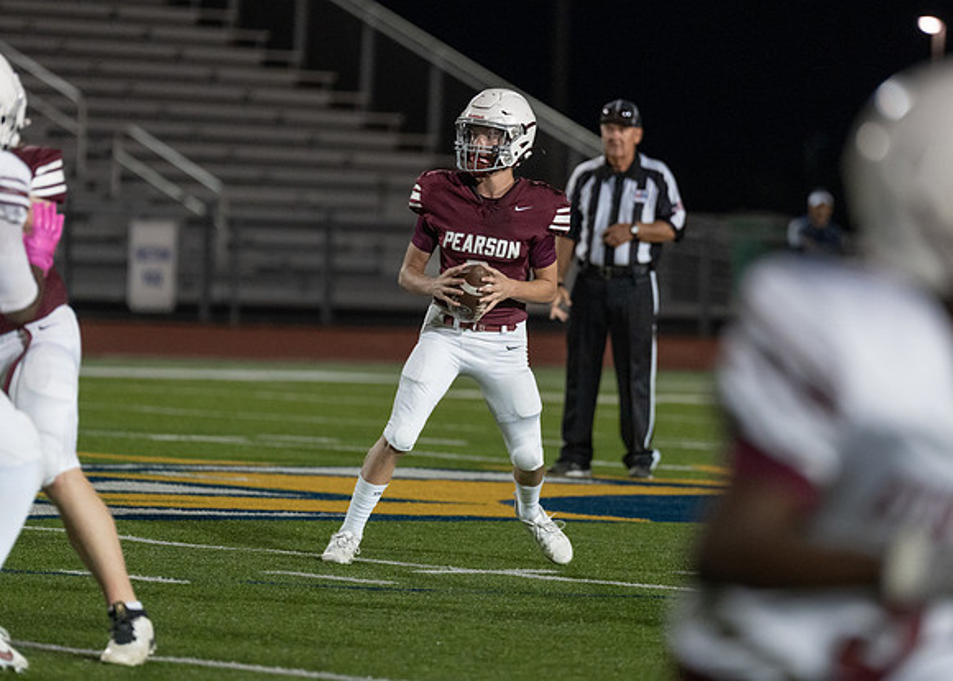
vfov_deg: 4.6
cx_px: 498
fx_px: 8395
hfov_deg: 6.5
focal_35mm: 310
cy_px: 286
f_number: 2.8
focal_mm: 200
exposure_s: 1/1000
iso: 2000
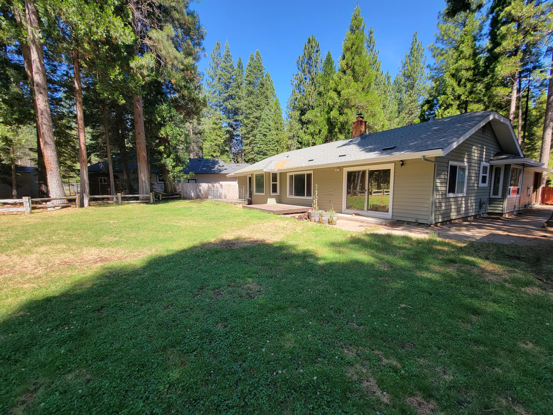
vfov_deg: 89.9
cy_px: 208
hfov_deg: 106.2
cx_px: 276
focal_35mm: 13
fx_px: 208
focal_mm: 2.2
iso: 50
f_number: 2.2
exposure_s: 1/288
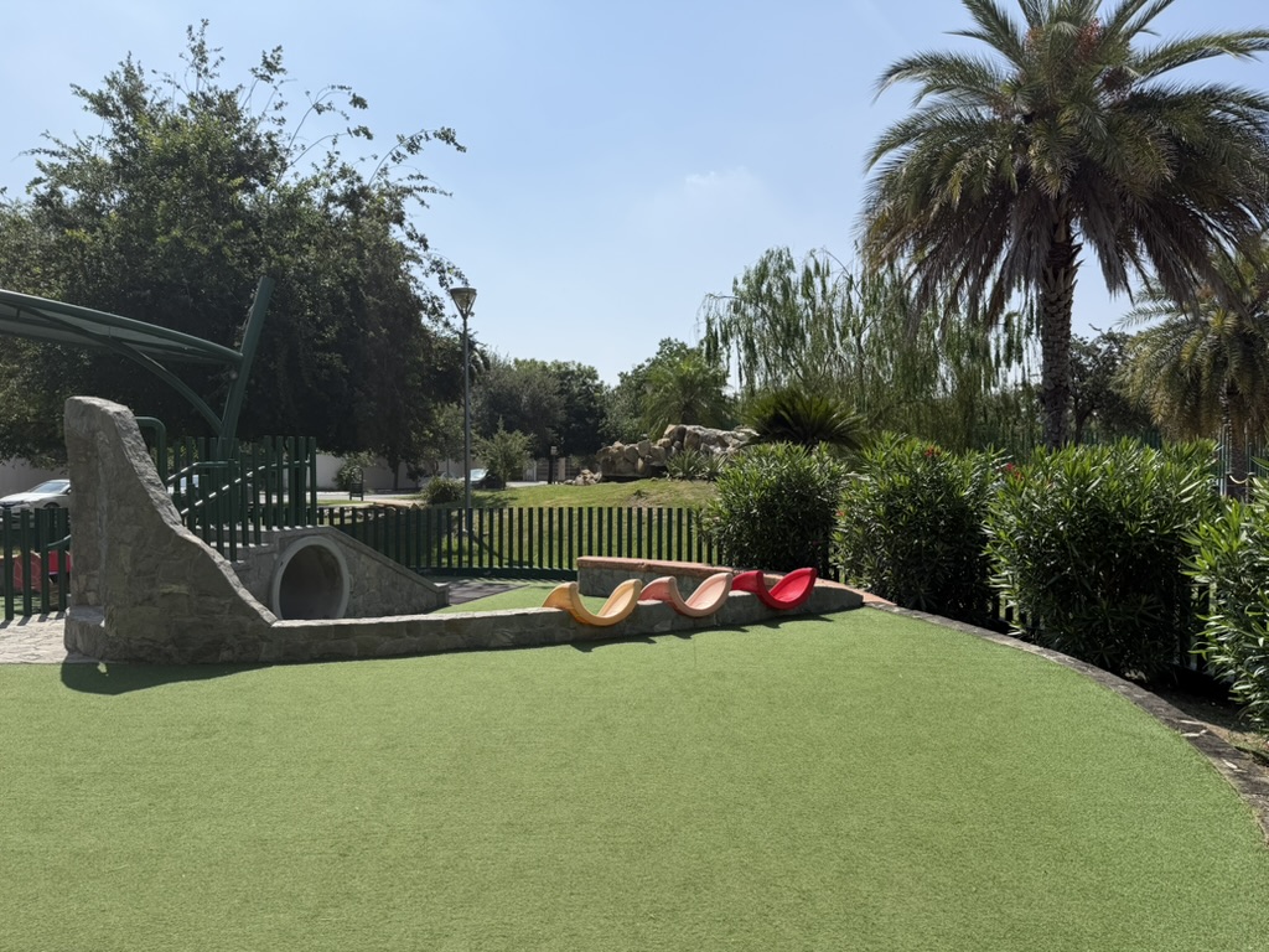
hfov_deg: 71.6
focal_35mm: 24
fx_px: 880
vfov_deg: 56.8
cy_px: 476
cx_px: 634
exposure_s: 1/5319
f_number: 1.78
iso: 80
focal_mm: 6.76
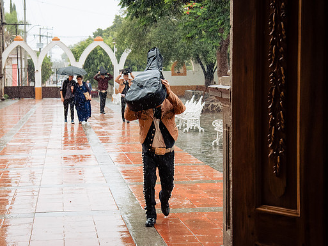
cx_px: 141
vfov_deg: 18.7
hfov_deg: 24.7
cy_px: 104
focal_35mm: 79
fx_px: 749
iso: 2000
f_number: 5.6
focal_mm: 50
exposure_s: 1/400
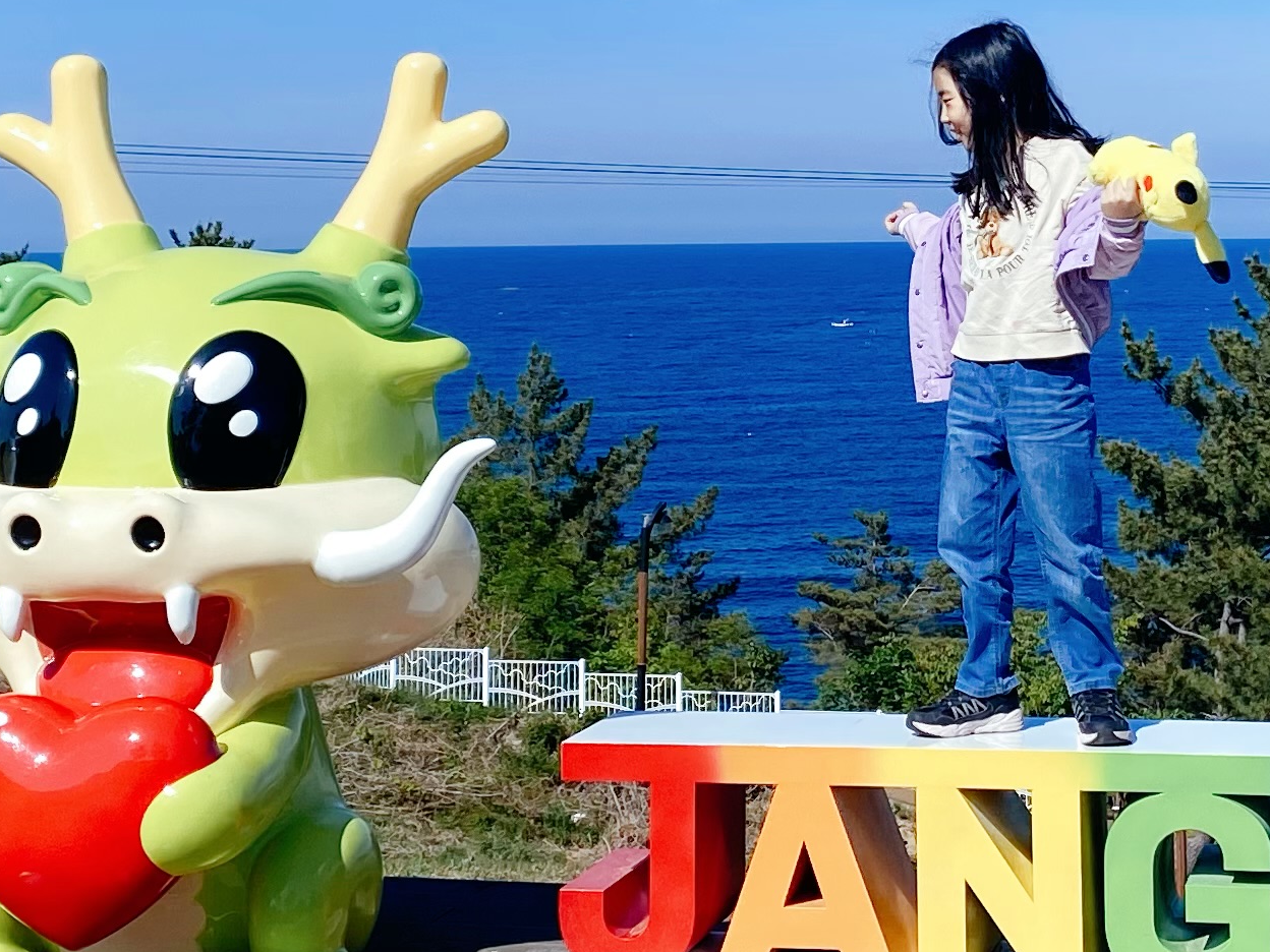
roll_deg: +0.4
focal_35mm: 84
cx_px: 886
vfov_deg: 17.3
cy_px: 68
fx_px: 3082
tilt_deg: +1.3
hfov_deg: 23.1
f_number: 1.8
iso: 32
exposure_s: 1/3876
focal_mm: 4.25
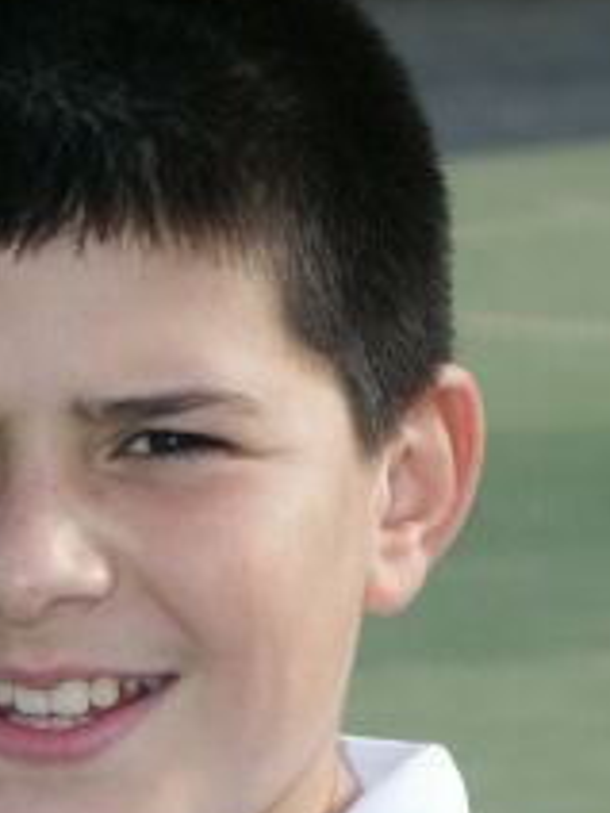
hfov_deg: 4.0
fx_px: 8670
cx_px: 27
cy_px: 719
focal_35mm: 369
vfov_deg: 5.4
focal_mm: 37.31
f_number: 4.5
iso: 200
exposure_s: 1/1000
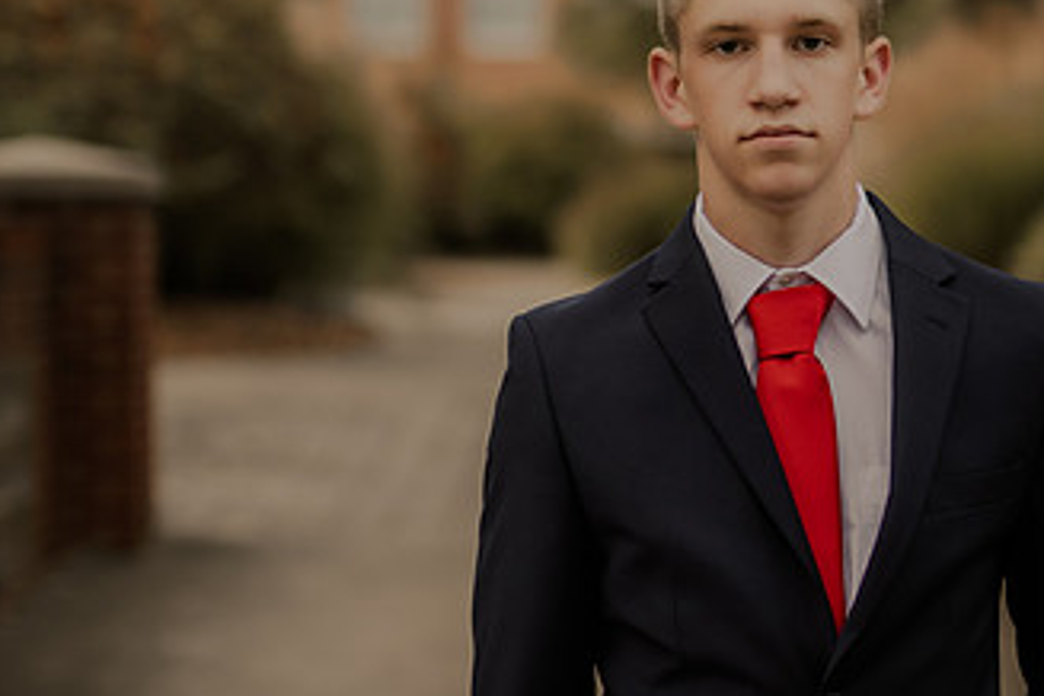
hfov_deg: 15.3
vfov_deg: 10.3
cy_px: 246
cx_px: 795
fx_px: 3857
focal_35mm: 133
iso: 100
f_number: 1.4
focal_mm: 50
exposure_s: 1/320
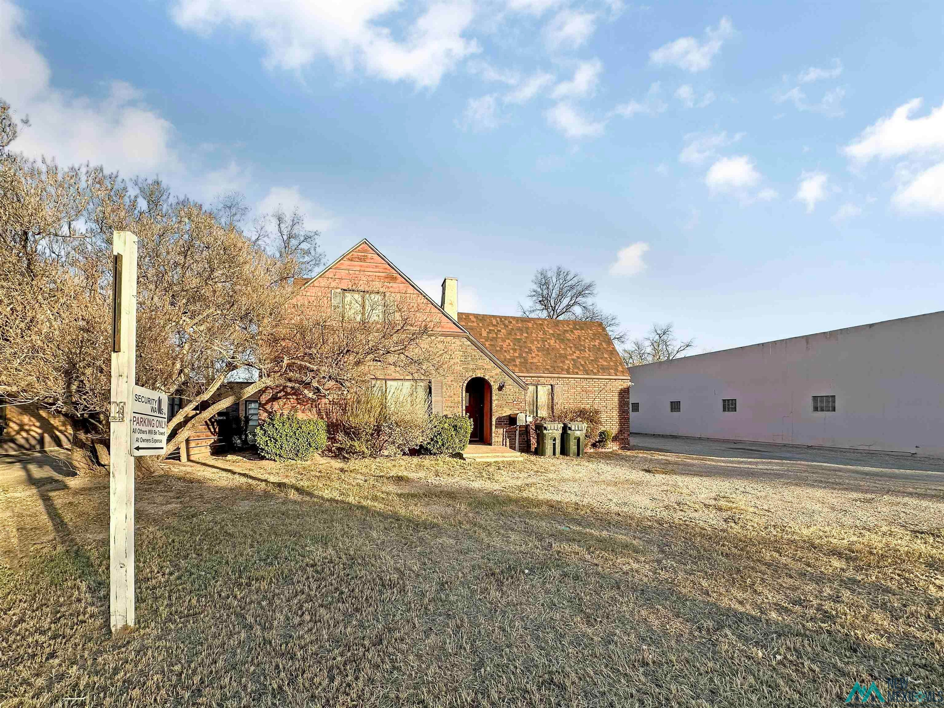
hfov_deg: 102.1
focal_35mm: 14
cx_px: 472
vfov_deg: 85.7
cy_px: 354
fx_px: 382
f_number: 2.2
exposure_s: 1/895
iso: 40
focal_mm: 2.22
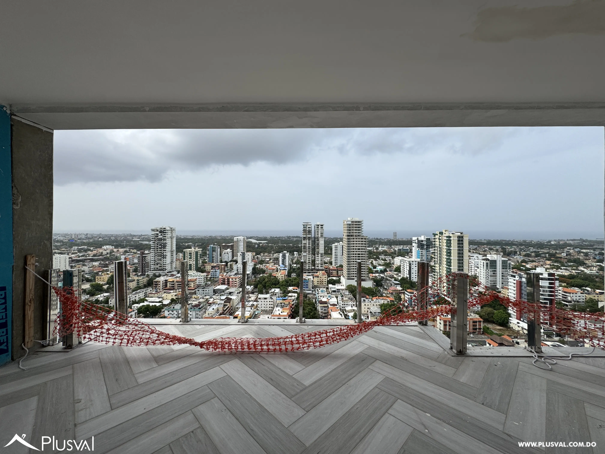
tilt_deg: -0.4
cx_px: 302
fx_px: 245
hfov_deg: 102.1
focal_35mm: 14
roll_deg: +0.3
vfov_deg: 85.7
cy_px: 227
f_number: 2.2
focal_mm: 2.22
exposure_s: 1/2874
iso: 50
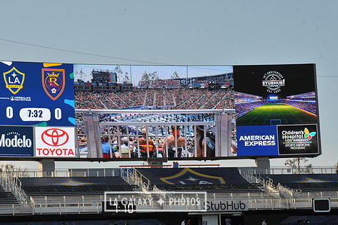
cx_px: 155
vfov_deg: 10.5
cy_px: 93
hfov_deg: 15.8
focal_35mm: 130
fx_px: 1220
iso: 400
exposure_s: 1/400
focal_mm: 105
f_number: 10
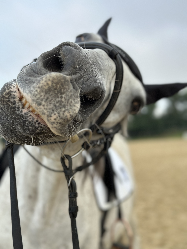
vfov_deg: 39.7
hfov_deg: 30.3
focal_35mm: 48
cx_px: 94
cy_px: 124
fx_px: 346
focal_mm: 6.86
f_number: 1.78
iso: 80
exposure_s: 1/1815
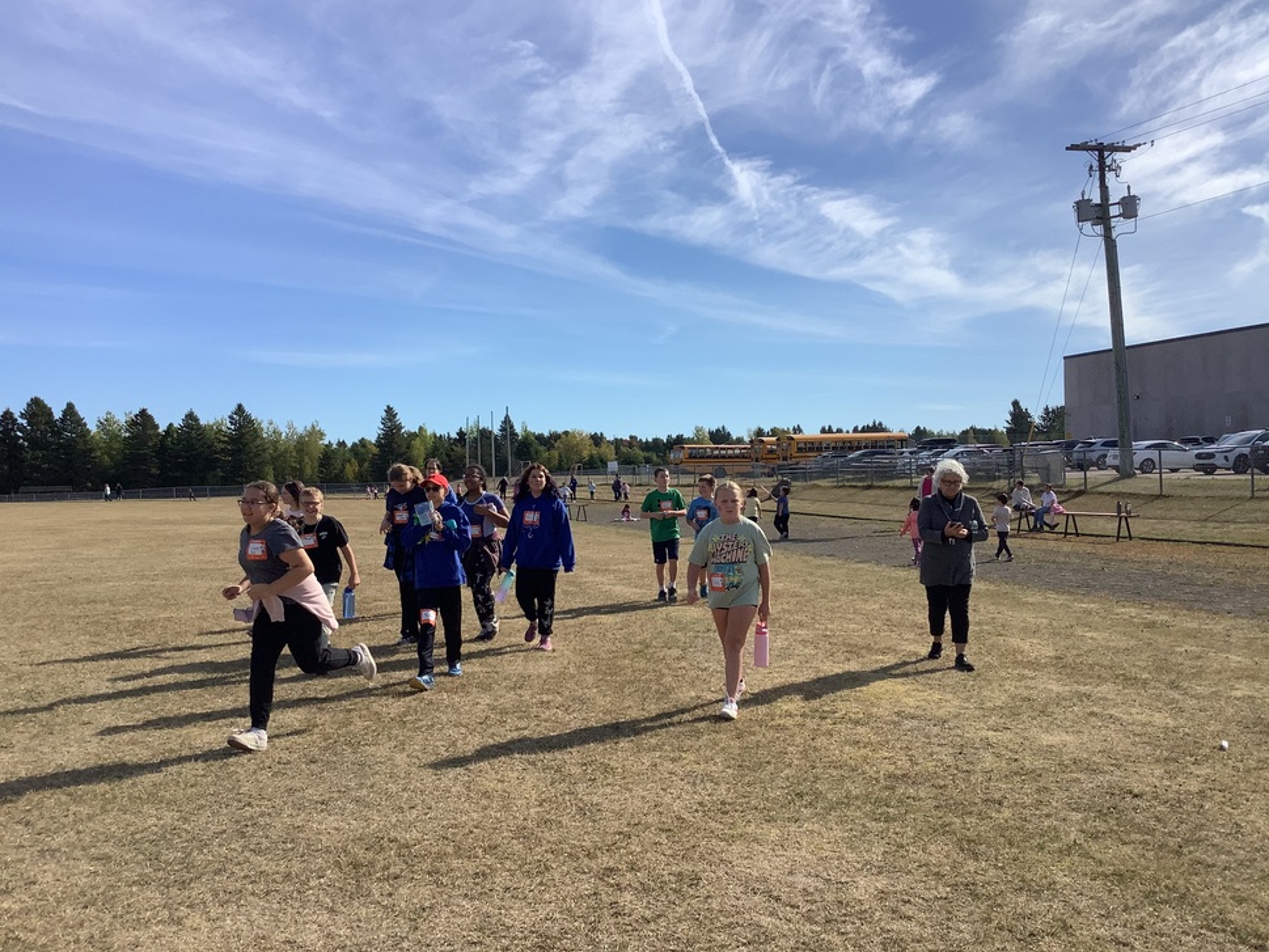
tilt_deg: -1.7
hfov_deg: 56.8
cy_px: 469
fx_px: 1173
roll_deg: +0.7
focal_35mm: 32
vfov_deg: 44.2
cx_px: 631
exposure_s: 1/2146
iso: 25
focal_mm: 3.3
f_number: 2.4
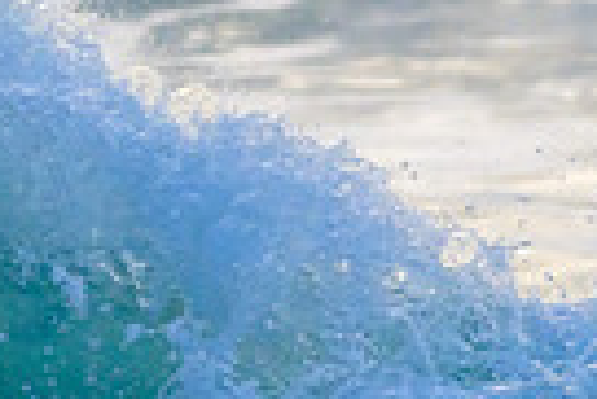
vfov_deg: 0.7
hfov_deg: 1.0
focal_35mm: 2093
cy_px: 235
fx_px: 34746
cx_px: -615
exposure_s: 1/2000
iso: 2000
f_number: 11
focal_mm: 490
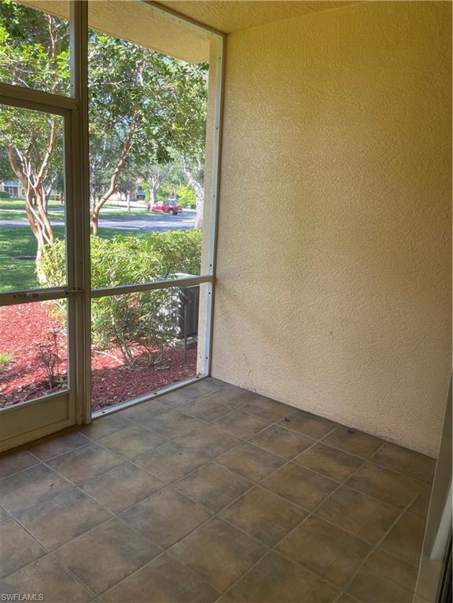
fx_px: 454
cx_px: 226
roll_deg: -2.5
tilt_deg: -11.8
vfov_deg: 67.3
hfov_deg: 53.1
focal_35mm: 26
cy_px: 302
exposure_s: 1/121
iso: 50
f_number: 1.6
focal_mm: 4.2
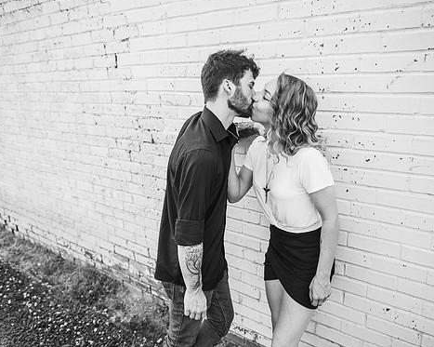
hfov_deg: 62.2
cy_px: 174
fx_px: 359
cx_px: 206
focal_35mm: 28
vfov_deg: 51.5
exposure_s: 1/640
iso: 100
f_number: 2.8
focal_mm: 24
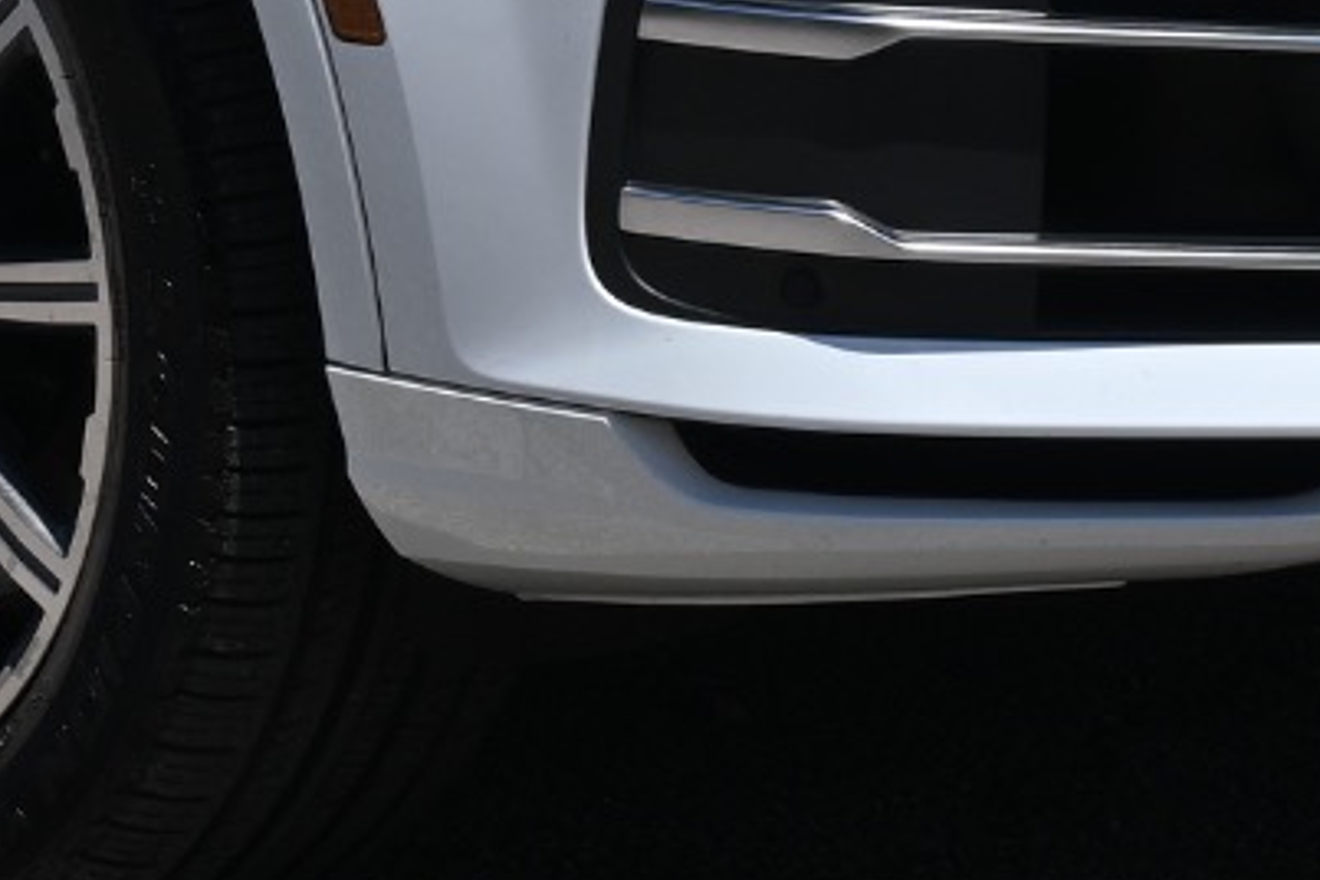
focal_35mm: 236
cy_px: -440
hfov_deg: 8.7
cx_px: 54
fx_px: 8667
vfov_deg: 5.8
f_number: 8
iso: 100
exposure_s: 1/500
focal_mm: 33
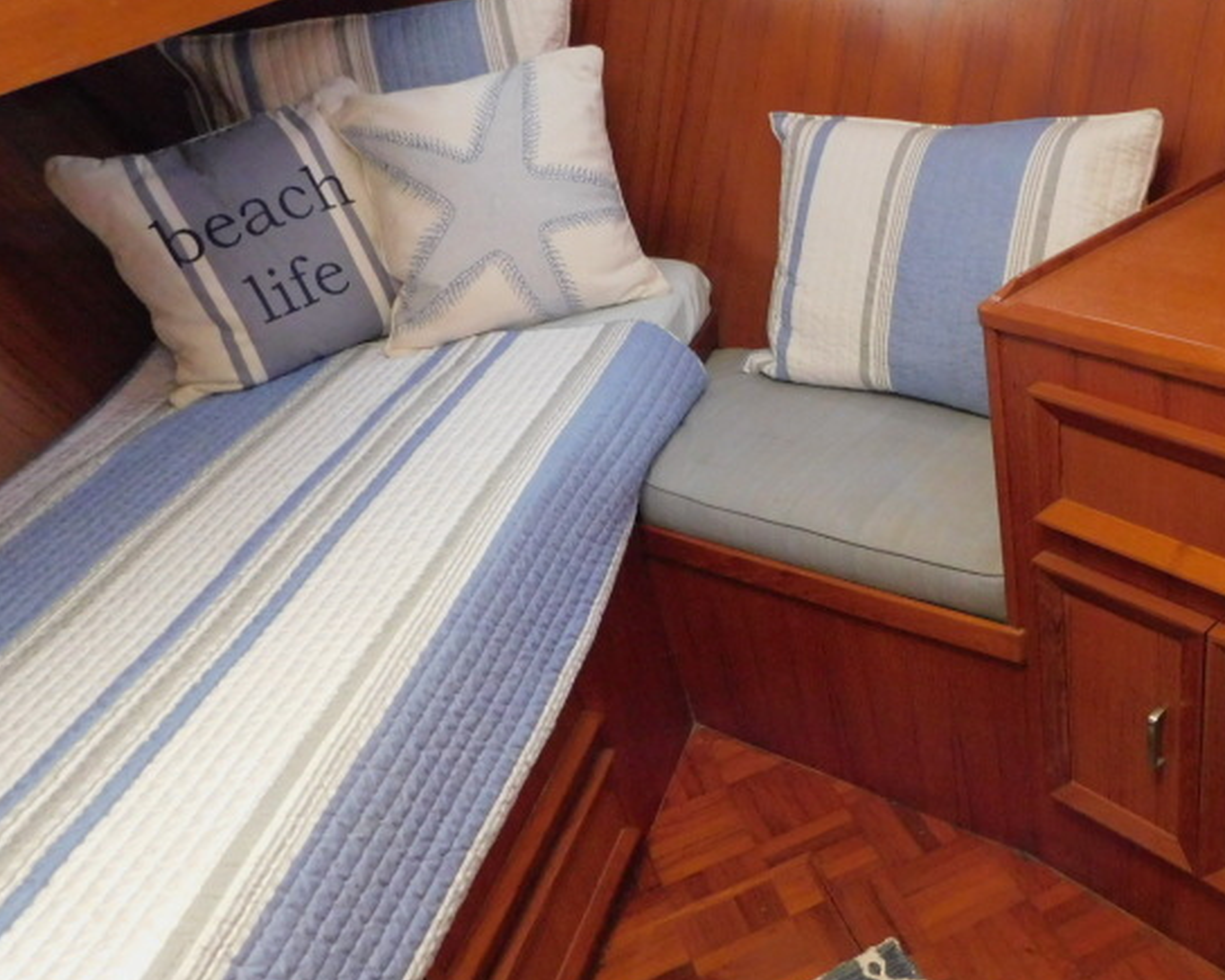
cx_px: 880
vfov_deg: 44.5
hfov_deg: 52.4
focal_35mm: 33
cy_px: 534
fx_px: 1196
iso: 800
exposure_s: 1/4
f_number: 3
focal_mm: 4
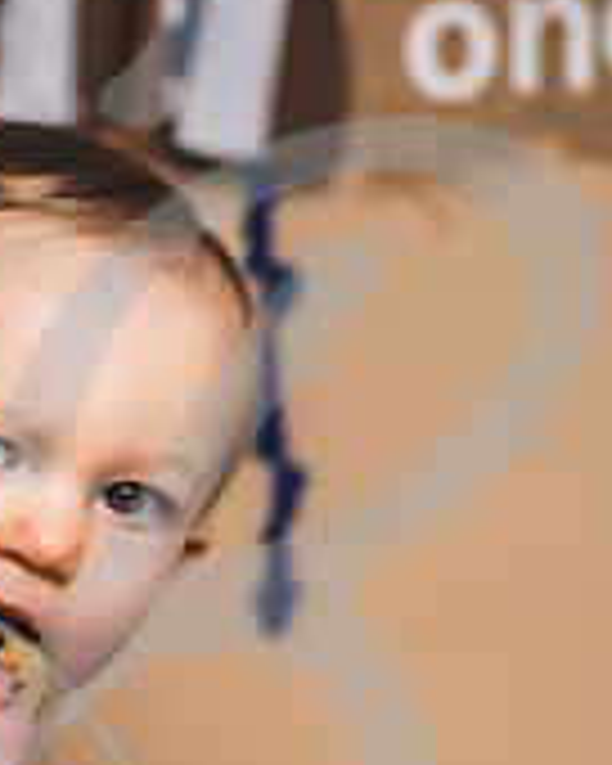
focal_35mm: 124
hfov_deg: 12.3
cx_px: -40
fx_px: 2807
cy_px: 621
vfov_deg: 15.4
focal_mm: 50
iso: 200
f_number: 2.8
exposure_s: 1/125
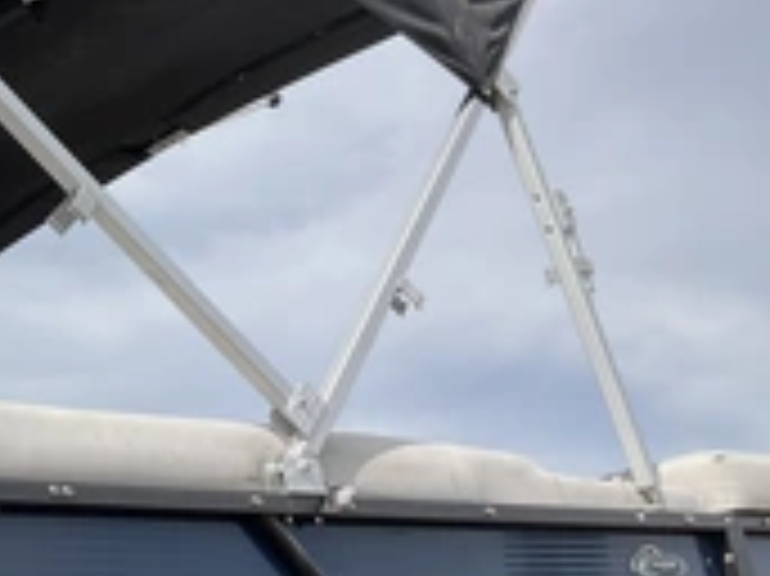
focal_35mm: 68
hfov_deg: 26.6
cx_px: -54
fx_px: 1512
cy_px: 238
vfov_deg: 21.6
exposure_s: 1/2141
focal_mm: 3
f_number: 1.8
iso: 25
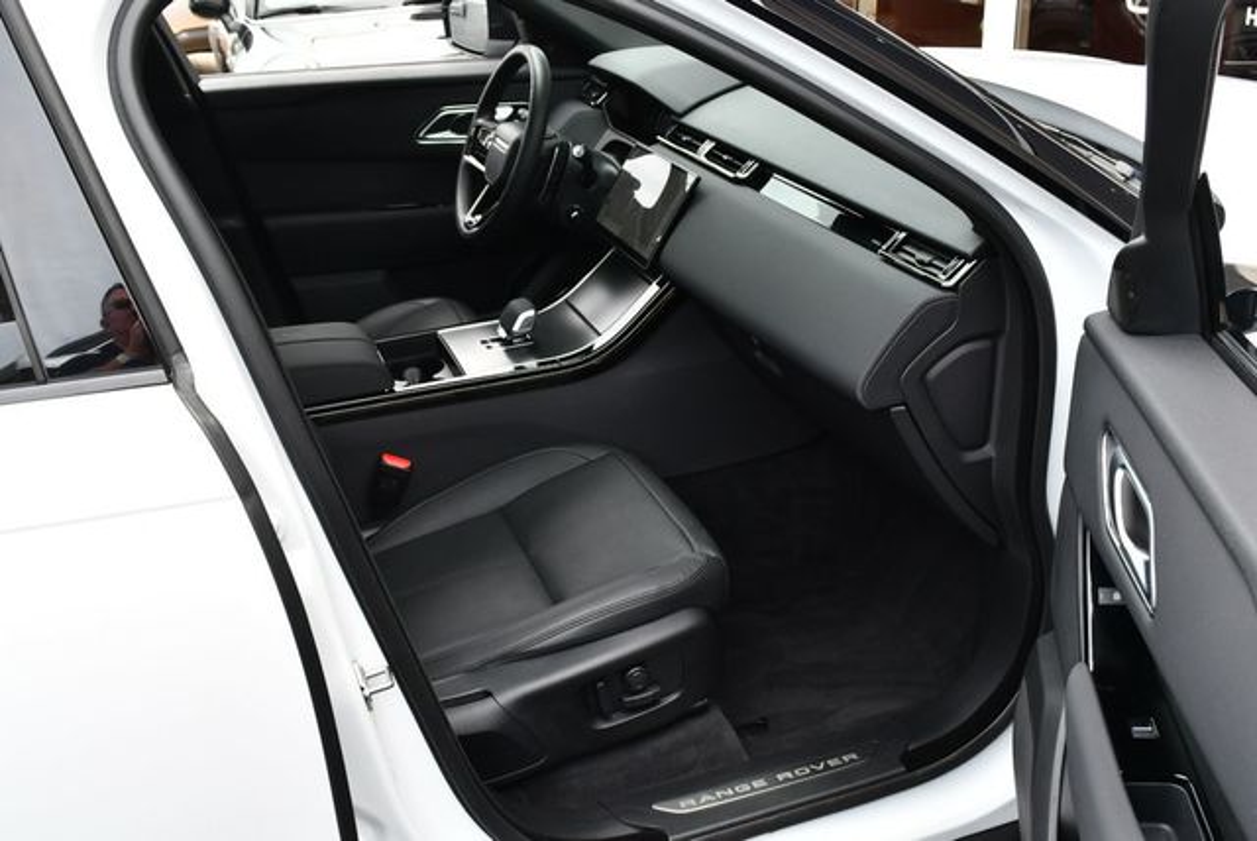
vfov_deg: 36.9
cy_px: 420
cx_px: 628
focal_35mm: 36
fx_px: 1258
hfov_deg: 53.1
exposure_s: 1/250
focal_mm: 18
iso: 320
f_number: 5.6
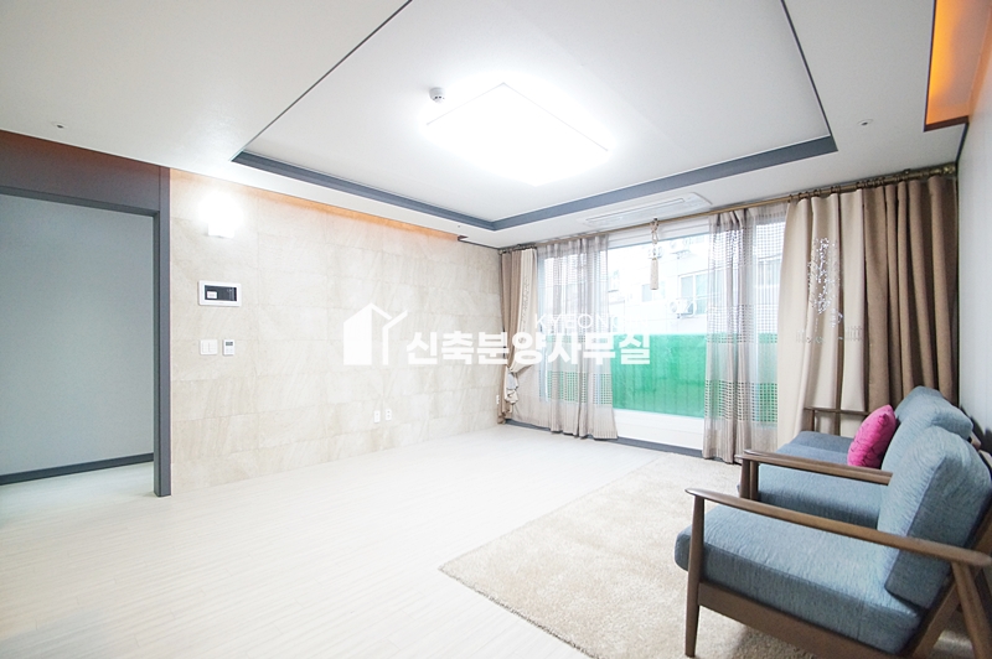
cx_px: 496
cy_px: 330
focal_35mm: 15
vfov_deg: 77.2
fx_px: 413
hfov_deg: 100.4
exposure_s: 1/100
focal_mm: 10
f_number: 4
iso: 1600
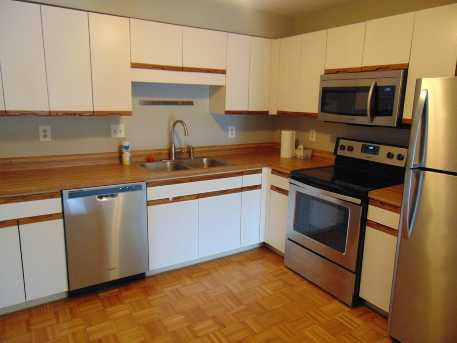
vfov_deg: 54.9
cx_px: 228
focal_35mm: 25
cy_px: 172
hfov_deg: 69.4
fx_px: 330
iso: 320
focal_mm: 4.5
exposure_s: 1/30
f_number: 3
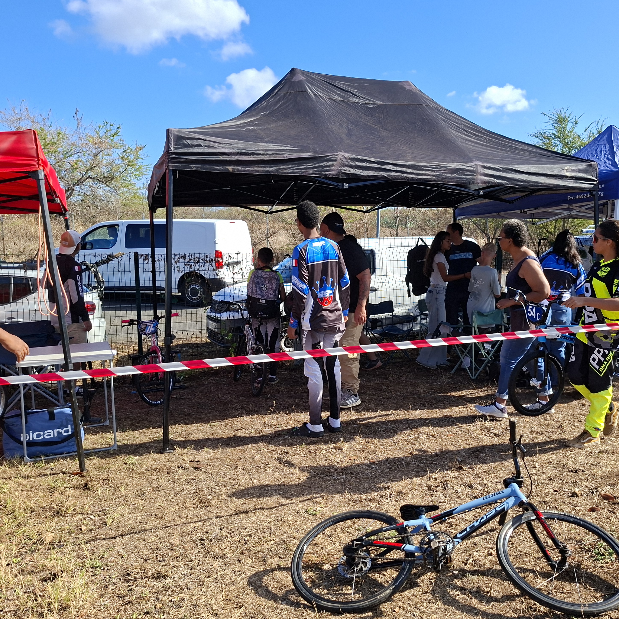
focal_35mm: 28
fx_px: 566
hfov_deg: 56.7
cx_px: 379
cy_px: 305
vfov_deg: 57.3
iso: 50
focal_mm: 5.54
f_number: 1.8
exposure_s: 1/1473
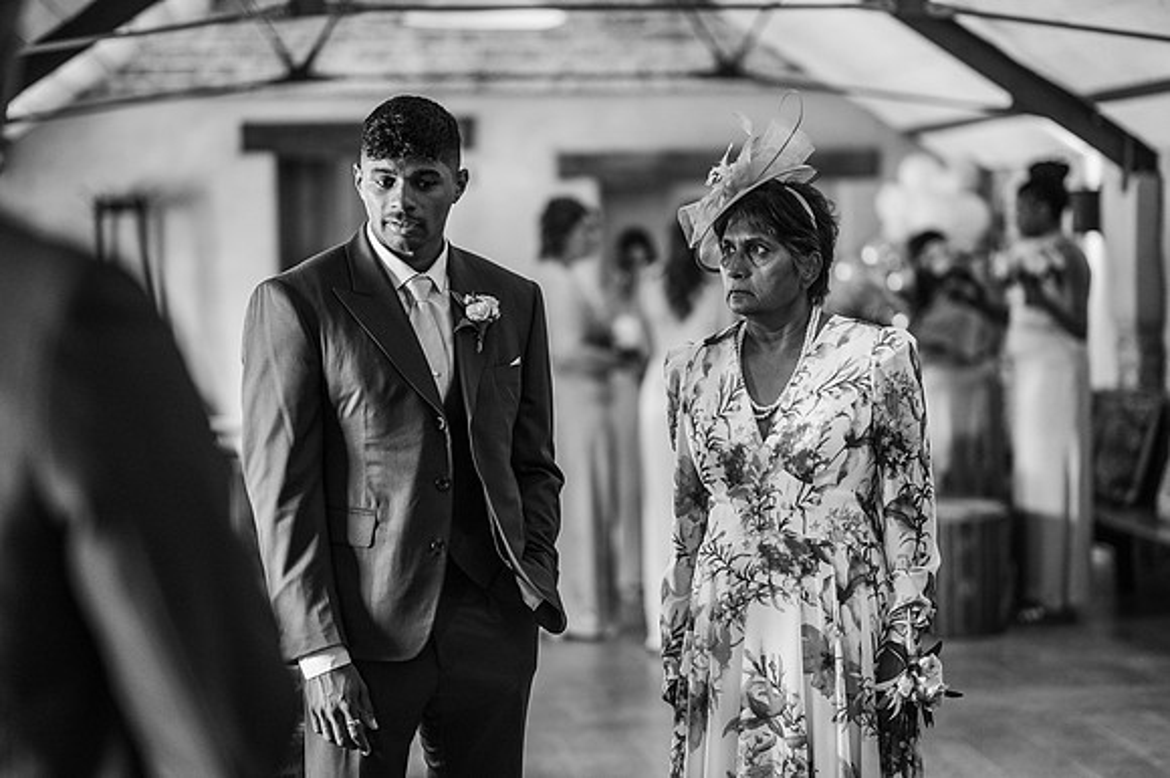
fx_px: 2761
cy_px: 389
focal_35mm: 85
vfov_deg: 16.1
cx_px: 585
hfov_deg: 23.9
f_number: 1.8
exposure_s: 1/200
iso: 800
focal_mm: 85
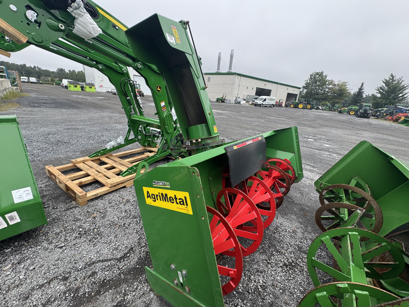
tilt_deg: -20.3
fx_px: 165
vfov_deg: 85.7
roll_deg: -4.2
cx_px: 204
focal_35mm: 14
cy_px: 154
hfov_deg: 102.1
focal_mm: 2.22
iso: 40
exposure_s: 1/409
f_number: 2.2
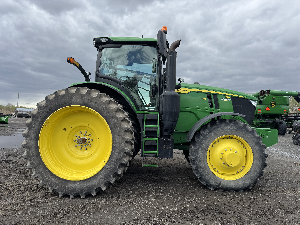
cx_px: 150
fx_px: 208
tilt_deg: +1.0
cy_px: 112
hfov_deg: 71.6
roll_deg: -0.9
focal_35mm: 24
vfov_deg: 56.8
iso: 80
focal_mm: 6.76
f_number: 1.78
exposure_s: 1/2174
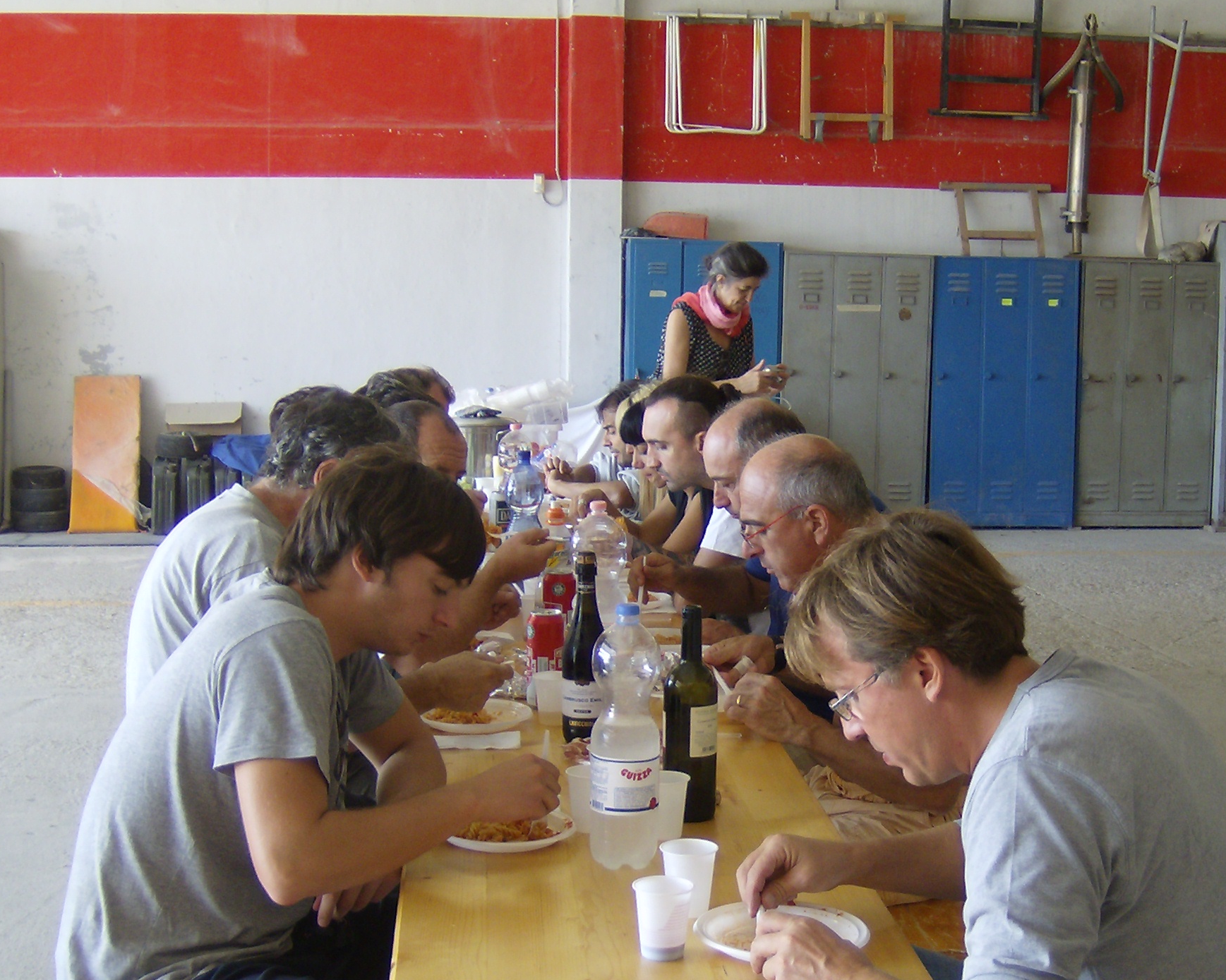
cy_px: 552
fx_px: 1886
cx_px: 711
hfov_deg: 35.9
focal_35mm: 52
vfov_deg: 29.1
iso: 107
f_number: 2.8
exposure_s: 1/64
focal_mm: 6
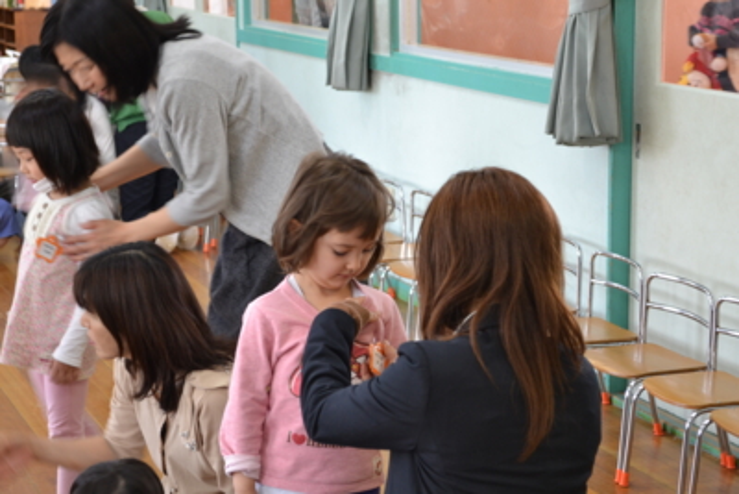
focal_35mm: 82
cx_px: 370
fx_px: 1694
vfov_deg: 16.6
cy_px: 247
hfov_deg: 24.6
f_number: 5.6
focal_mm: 55
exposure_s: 1/15
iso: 500
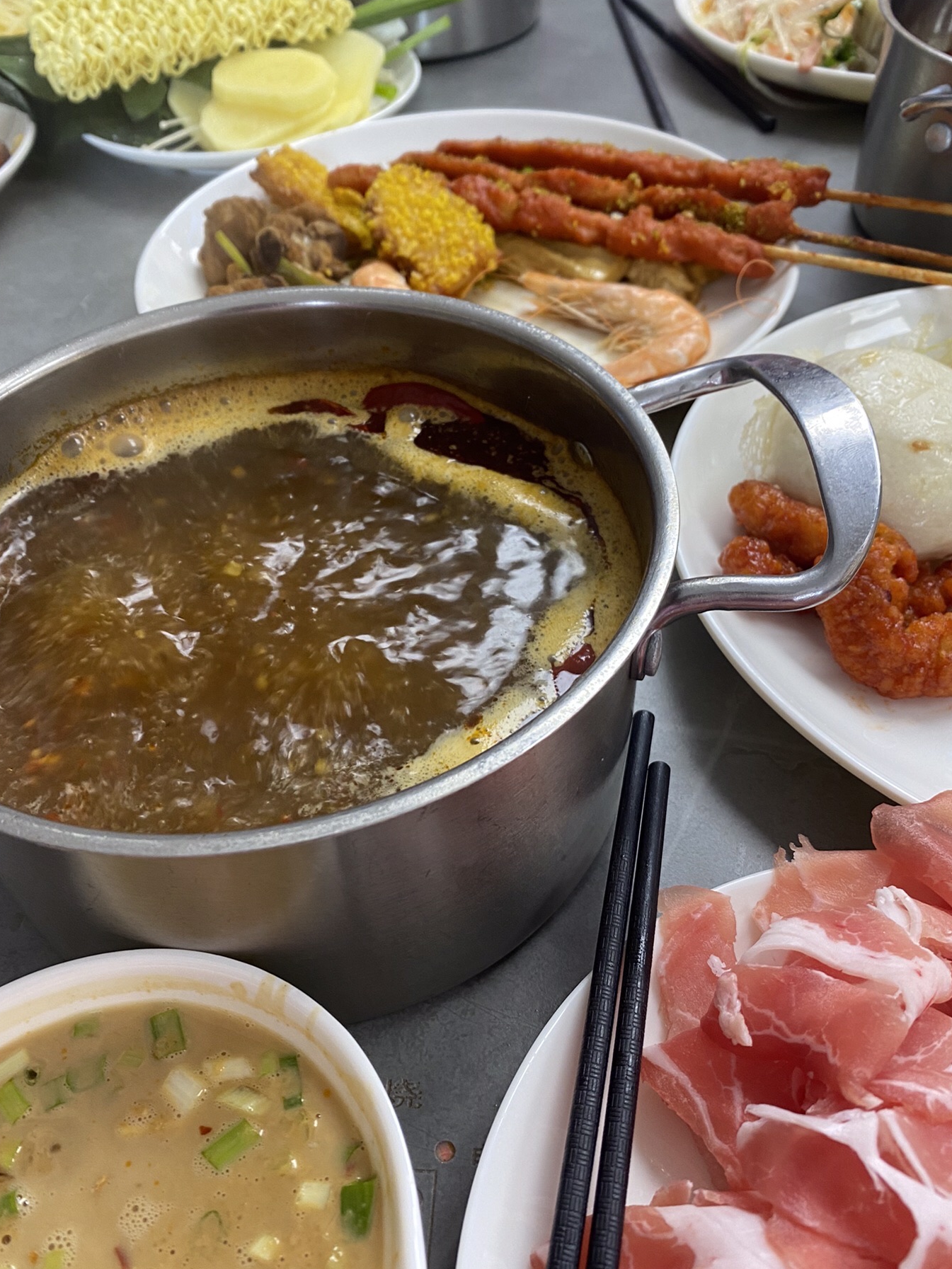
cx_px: 486
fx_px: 1063
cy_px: 667
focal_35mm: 29
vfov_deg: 61.6
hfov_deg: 48.2
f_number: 1.8
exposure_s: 1/50
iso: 100
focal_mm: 4.25
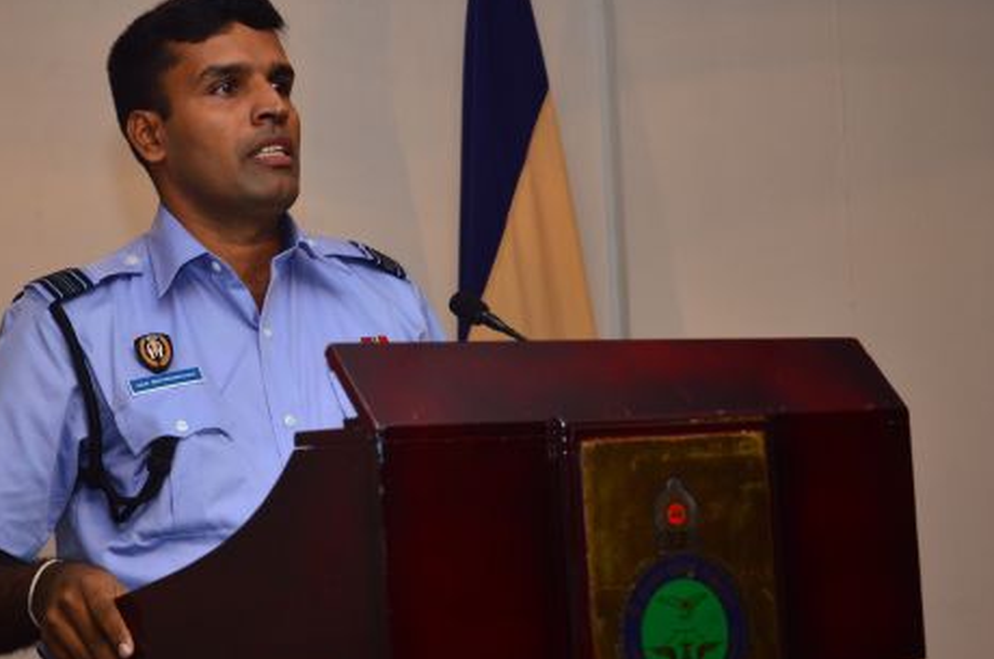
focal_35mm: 94
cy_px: 244
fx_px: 2591
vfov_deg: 14.5
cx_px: 454
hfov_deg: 21.7
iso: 400
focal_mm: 48
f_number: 4.8
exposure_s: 1/60
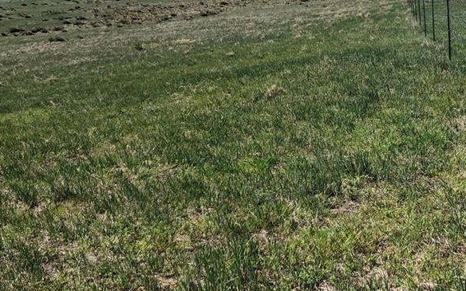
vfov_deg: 24.9
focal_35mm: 52
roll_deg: +2.4
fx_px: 660
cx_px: 380
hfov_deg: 37.3
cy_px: 140
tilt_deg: -13.4
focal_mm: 3.99
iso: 20
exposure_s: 1/1736
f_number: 1.8
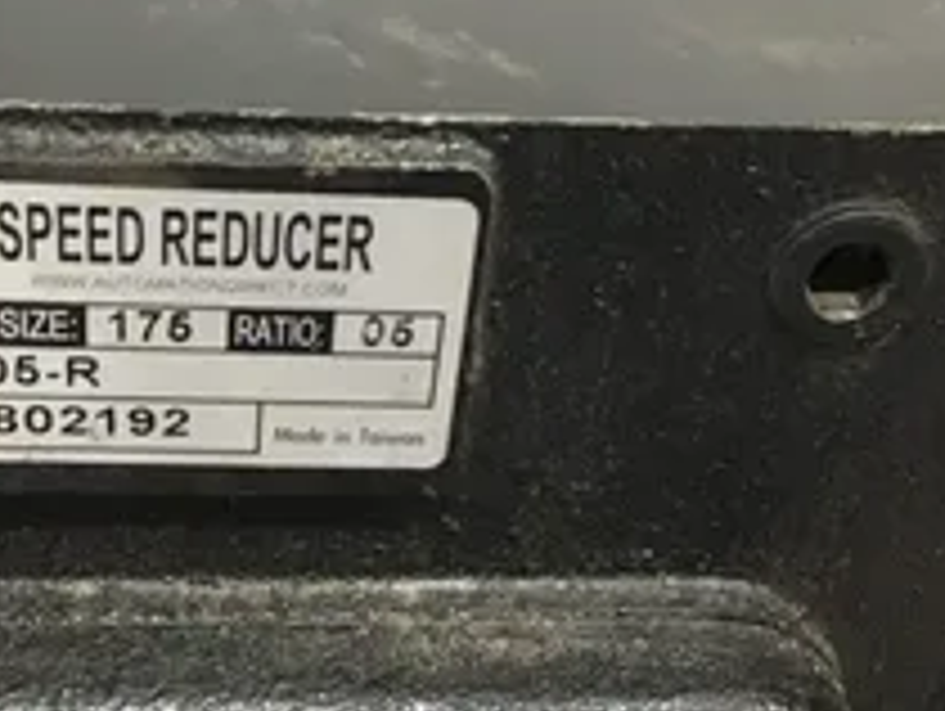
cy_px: 396
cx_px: 382
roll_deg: -1.9
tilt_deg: -37.7
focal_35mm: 59
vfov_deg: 24.9
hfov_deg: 32.6
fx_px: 1613
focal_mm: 3.3
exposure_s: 1/17
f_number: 2.4
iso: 250
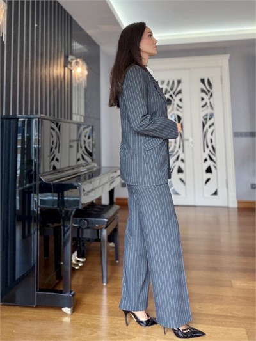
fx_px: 296
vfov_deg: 60.0
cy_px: 170
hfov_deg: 46.8
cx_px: 128
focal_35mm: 30
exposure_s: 1/60
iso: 125
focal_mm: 2.71
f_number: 1.9
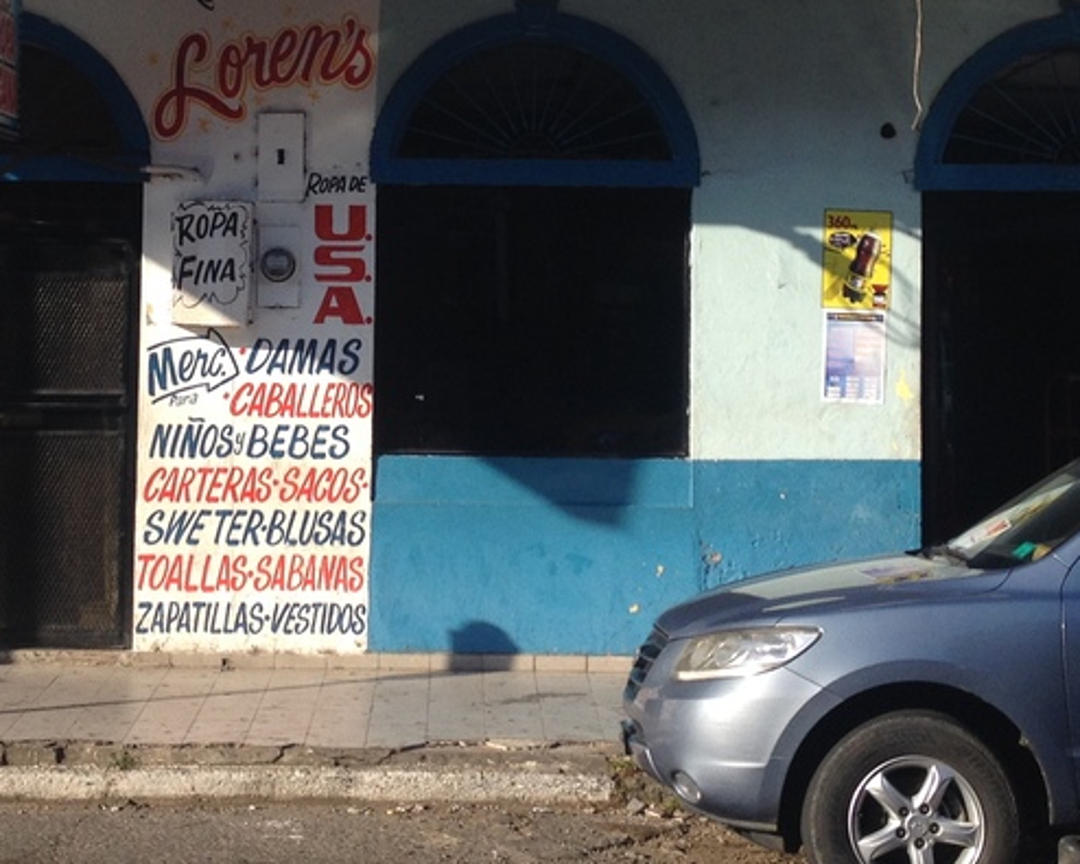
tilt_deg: +0.9
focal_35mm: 83
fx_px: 2652
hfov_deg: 23.0
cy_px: 160
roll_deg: -0.6
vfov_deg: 18.3
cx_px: 455
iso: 50
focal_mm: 4.28
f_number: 2.4
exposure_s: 1/1082
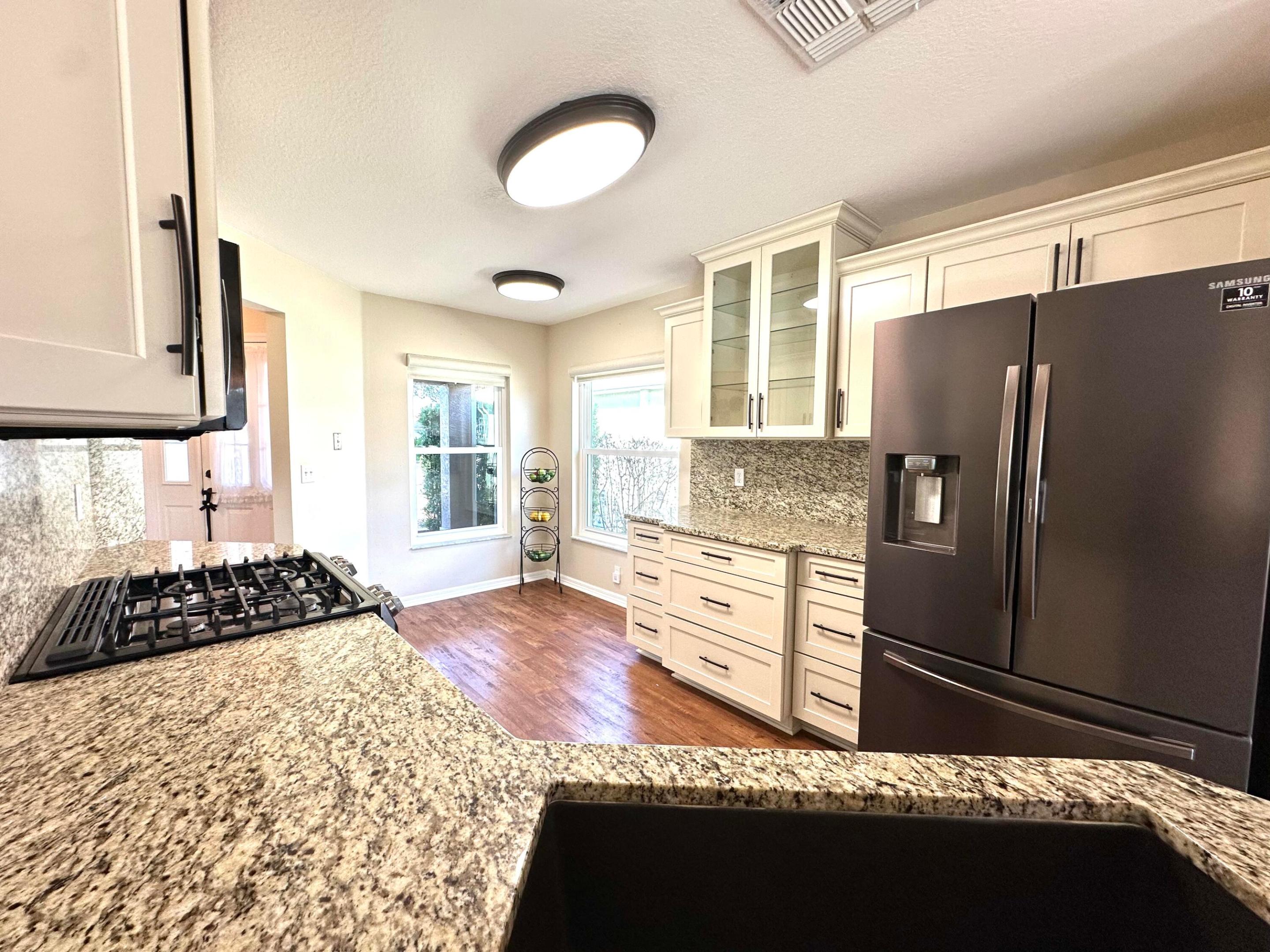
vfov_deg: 85.7
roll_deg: -1.1
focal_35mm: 14
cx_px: 635
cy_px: 476
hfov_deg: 102.1
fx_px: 514
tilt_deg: -4.1
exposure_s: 1/120
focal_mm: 2.22
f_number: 2.2
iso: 125
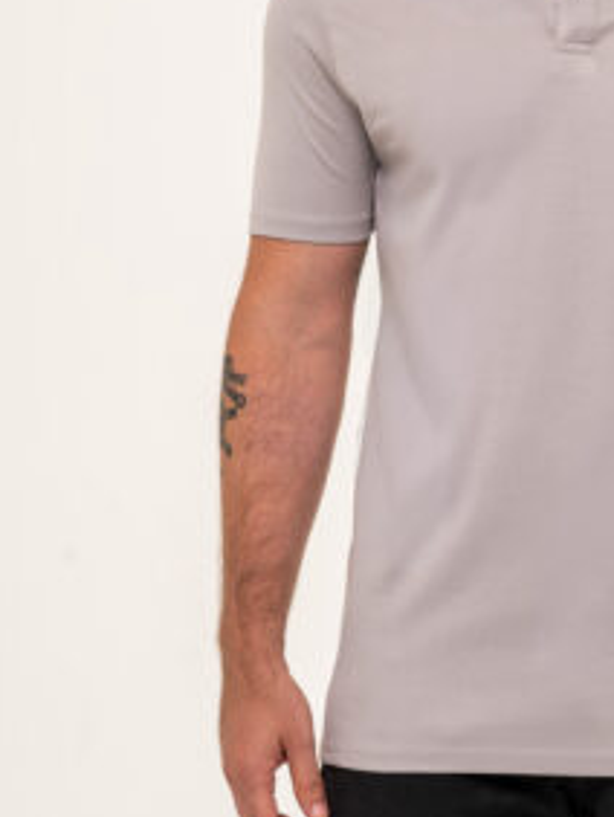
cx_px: 568
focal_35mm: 174
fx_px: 4109
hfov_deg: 8.5
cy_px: 109
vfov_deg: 11.3
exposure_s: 1/125
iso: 160
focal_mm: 85
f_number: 9
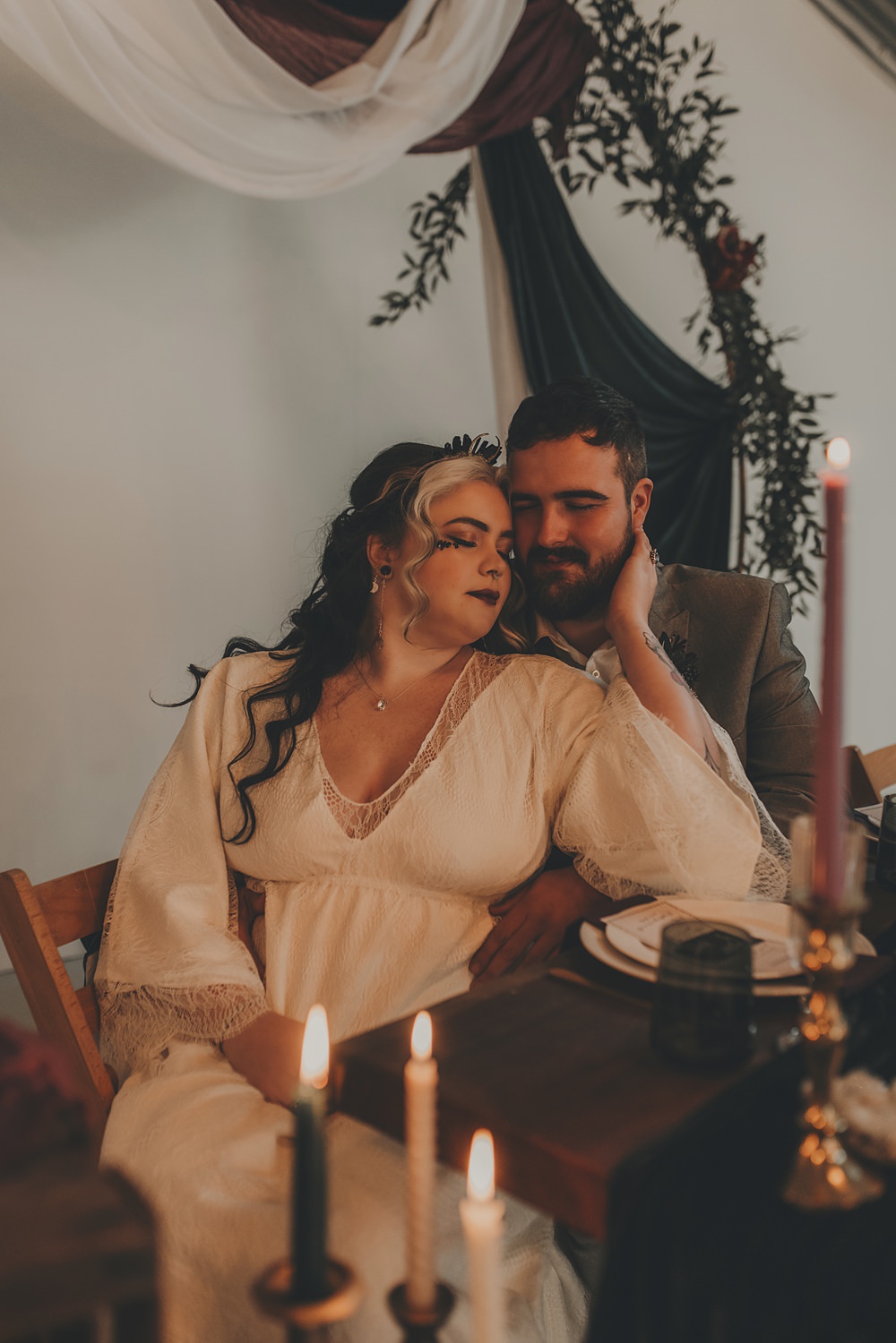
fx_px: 1307
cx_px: 448
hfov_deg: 37.9
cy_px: 672
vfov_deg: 54.4
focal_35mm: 35
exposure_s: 1/160
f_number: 2
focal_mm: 35
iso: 500
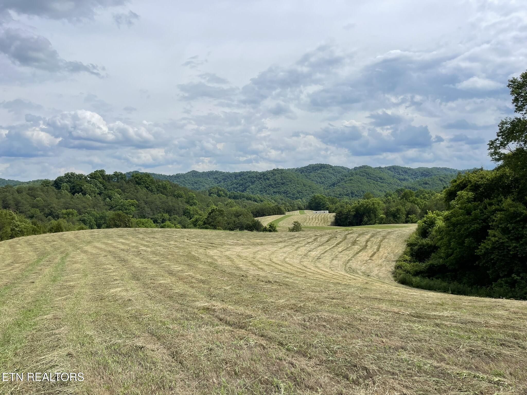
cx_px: 264
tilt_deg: -2.0
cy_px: 198
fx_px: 381
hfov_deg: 69.4
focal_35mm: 25
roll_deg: +0.4
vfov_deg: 54.9
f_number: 1.6
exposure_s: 1/5917
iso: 32
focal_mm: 5.1
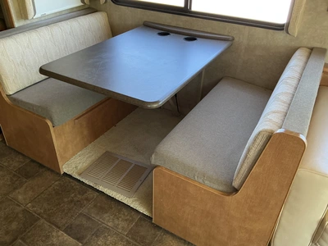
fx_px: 265
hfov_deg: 63.4
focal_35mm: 28
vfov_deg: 49.7
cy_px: 123
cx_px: 164
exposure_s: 1/60
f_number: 1.8
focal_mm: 3
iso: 100
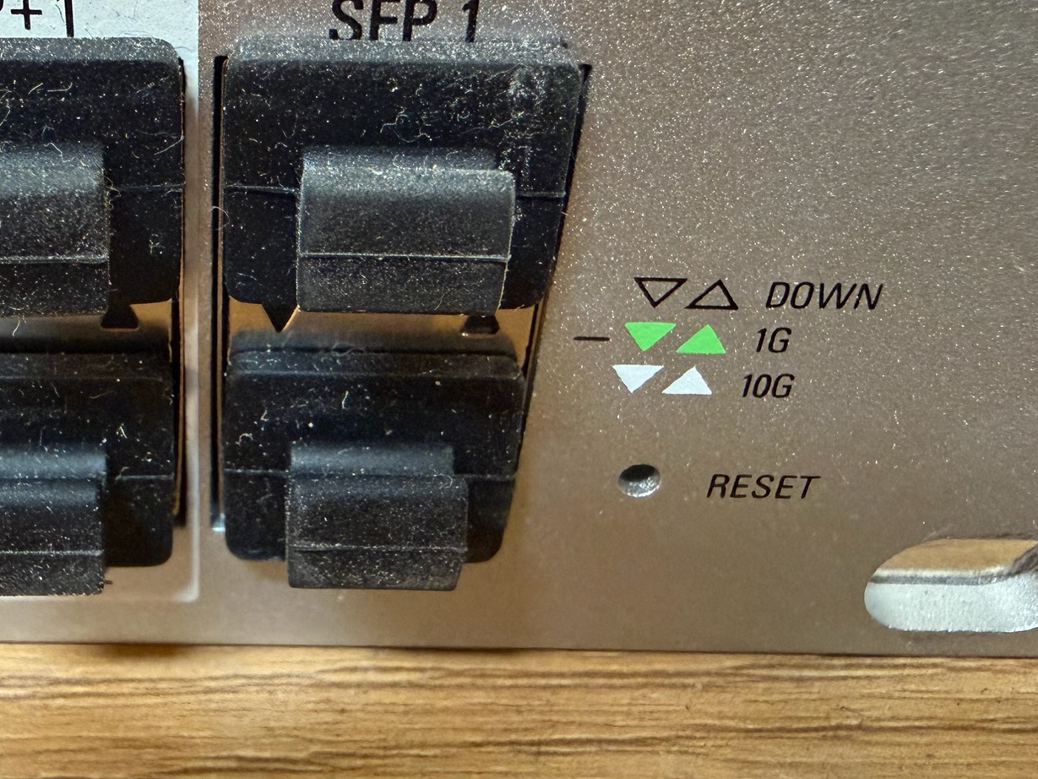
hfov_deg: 45.9
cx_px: 323
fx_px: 1200
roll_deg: -1.0
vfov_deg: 35.8
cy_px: 291
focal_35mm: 40
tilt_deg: -34.3
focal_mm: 2.22
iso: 800
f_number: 2.2
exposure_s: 1/50
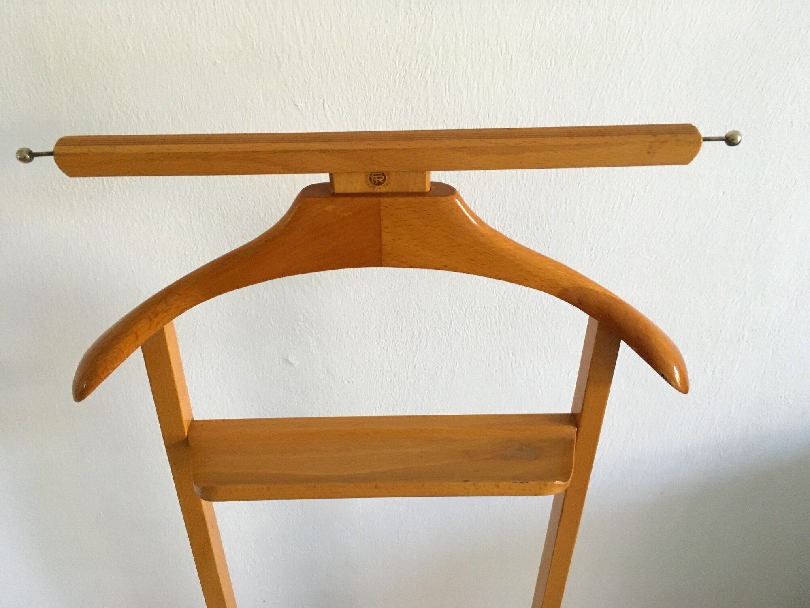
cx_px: 405
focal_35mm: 29
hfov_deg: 61.7
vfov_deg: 48.2
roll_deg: +0.4
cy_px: 304
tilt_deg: -35.6
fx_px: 679
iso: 160
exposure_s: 1/33
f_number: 2.2
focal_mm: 4.15
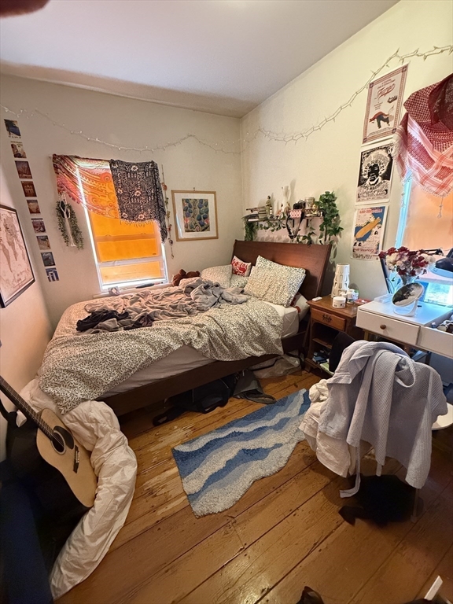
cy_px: 302
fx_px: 244
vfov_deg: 102.1
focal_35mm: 14
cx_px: 226
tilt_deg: -16.4
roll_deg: +1.8
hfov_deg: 85.7
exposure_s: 1/60
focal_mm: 2.22
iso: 1000
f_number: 2.2
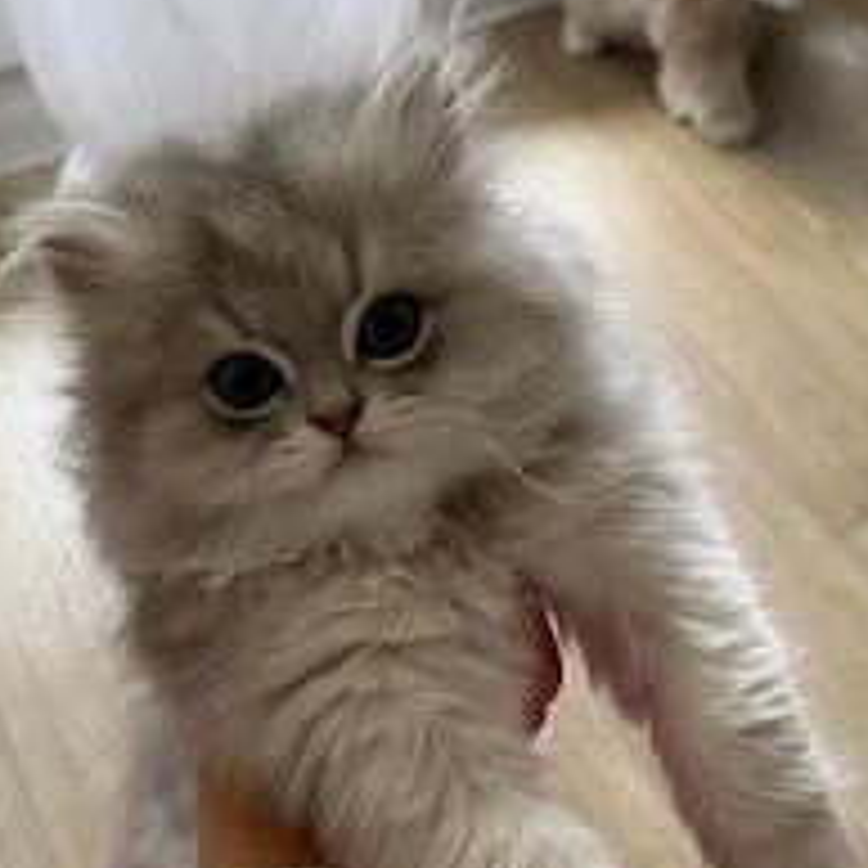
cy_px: 720
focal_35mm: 44
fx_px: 1248
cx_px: 369
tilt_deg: -55.7
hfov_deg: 38.3
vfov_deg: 36.7
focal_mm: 6.76
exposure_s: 1/121
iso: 200
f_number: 1.78
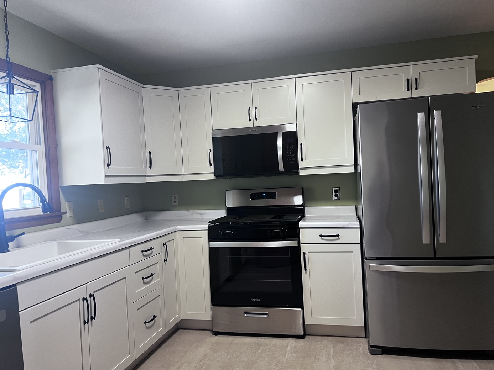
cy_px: 190
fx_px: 385
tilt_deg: -1.9
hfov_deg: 65.3
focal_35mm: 27
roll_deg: +2.3
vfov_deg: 51.3
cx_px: 254
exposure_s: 1/60
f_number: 1.5
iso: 125
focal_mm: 5.7
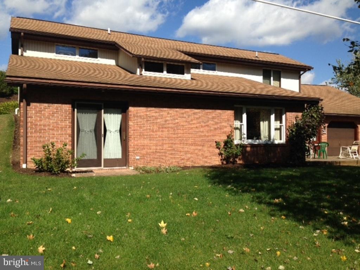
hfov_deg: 55.4
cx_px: 180
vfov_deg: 42.9
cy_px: 135
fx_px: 343
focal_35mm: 33
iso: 50
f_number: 2.4
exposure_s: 1/1695
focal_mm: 4.12
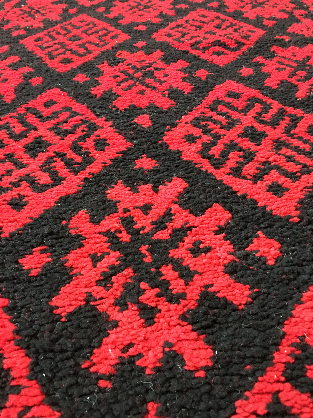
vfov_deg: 61.7
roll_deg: +1.0
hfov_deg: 48.2
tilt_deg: -43.6
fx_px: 350
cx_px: 156
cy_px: 209
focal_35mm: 29
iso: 125
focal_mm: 4.15
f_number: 2.2
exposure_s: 1/4
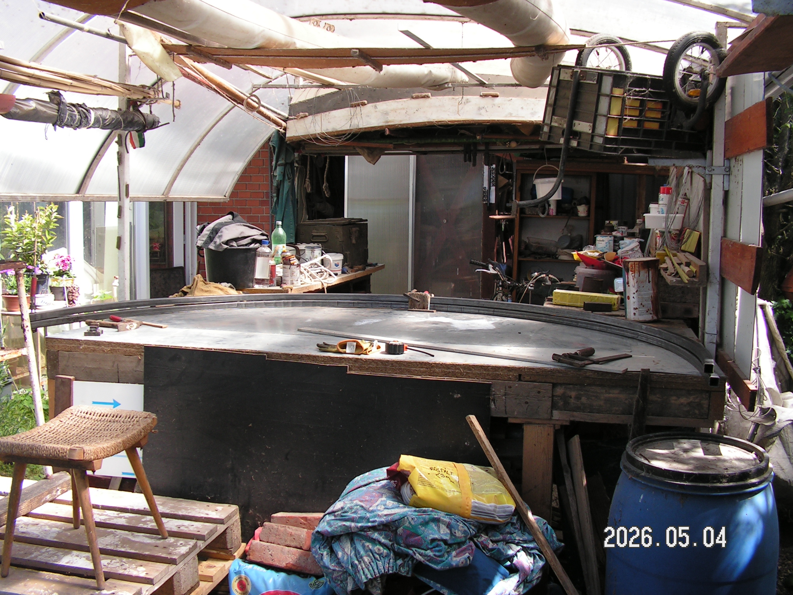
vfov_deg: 39.7
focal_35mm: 36
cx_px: 396
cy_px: 298
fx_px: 825
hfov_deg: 51.4
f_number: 3.2
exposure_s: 1/200
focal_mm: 6
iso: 64
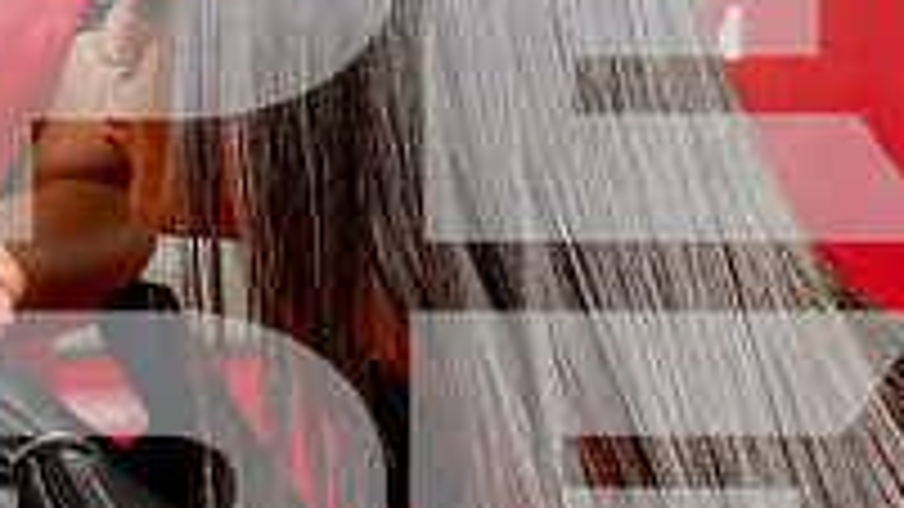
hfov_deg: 17.5
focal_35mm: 116
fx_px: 2780
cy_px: 7
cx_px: -202
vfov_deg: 10.4
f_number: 5.6
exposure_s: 1/250
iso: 640
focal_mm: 34
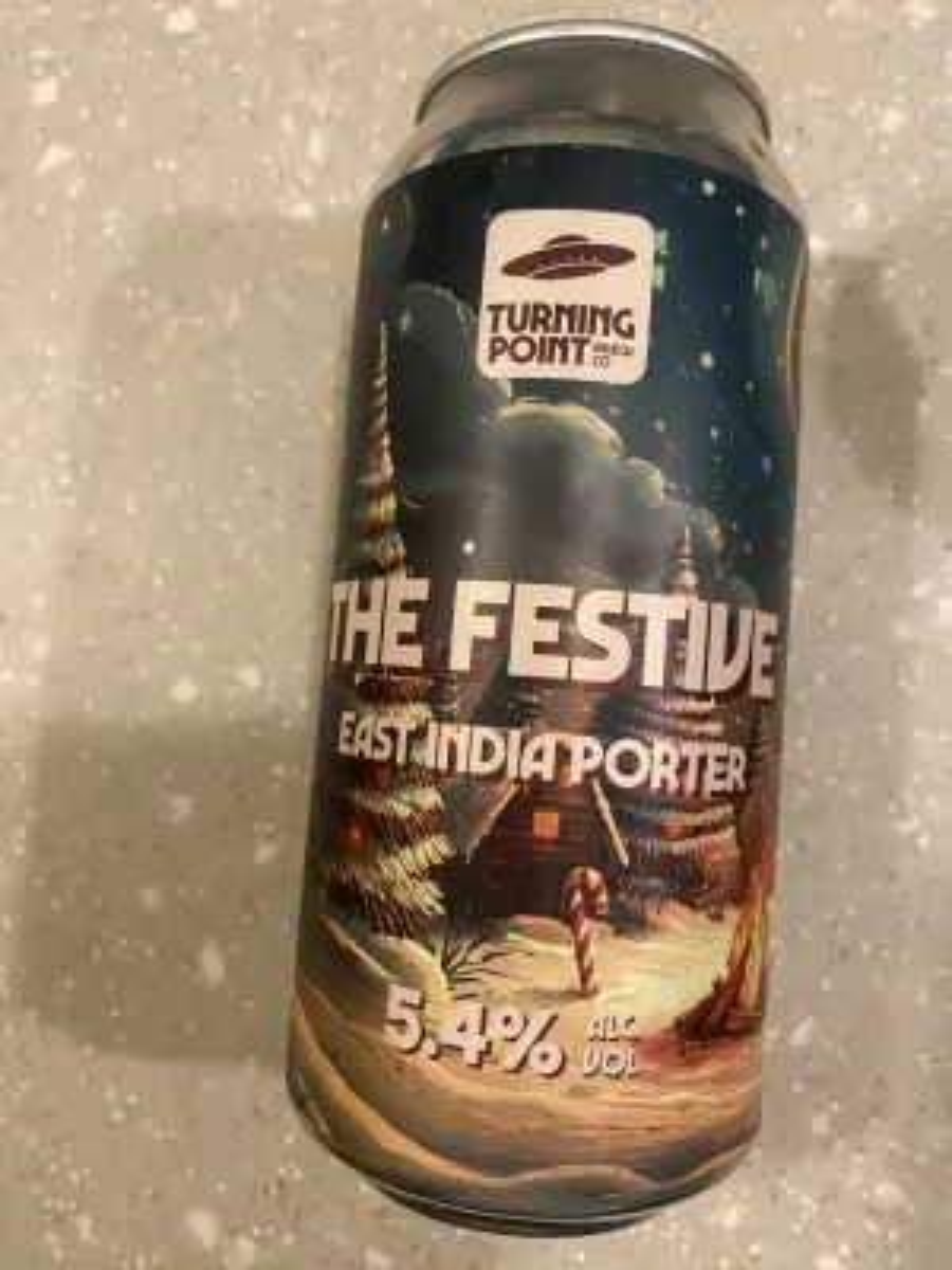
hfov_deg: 54.9
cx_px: 476
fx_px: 917
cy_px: 635
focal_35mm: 25
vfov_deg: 69.4
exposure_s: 1/50
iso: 500
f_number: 1.8
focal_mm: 4.25
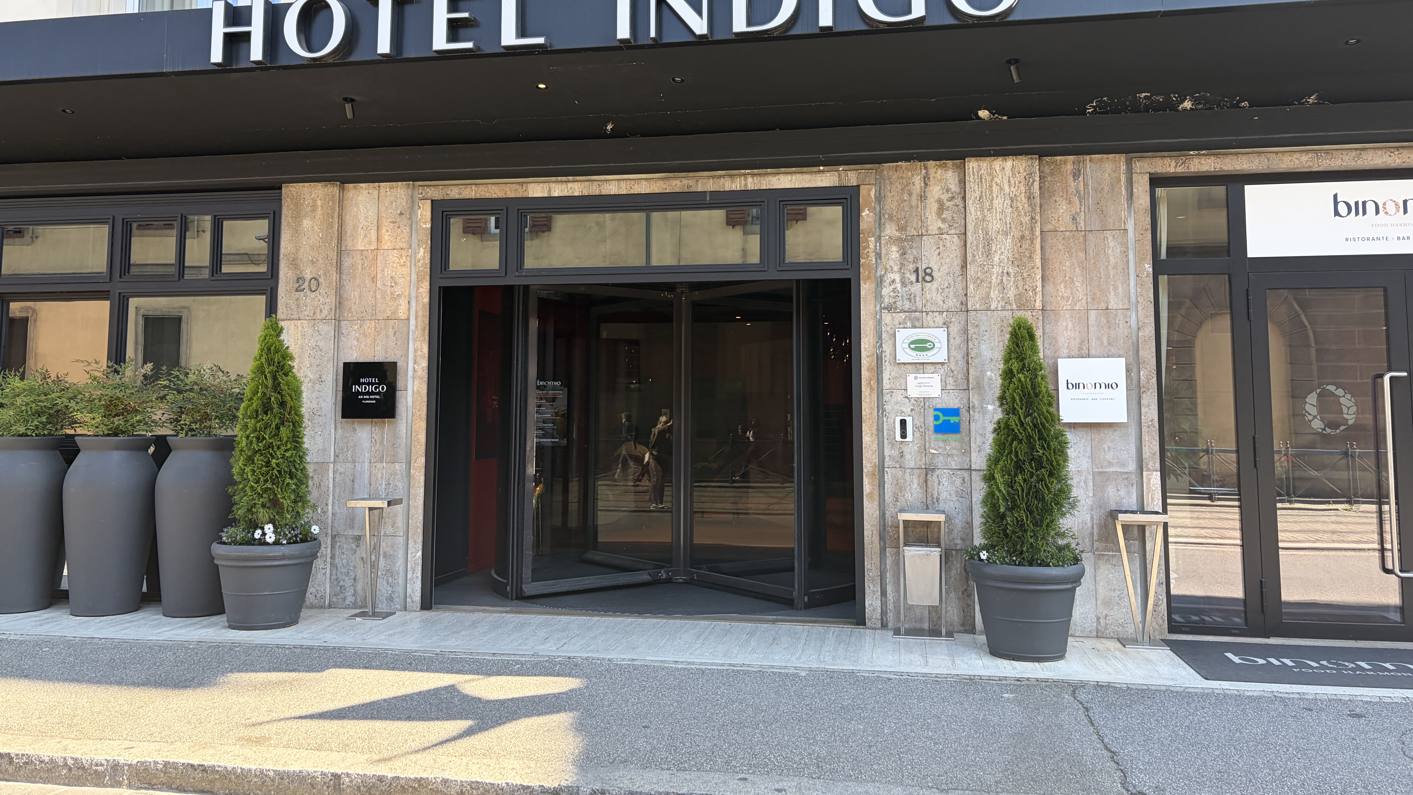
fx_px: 1087
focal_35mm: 29
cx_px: 694
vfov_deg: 39.9
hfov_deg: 66.1
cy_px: 305
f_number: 1.6
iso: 50
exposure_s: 1/319
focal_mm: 5.96
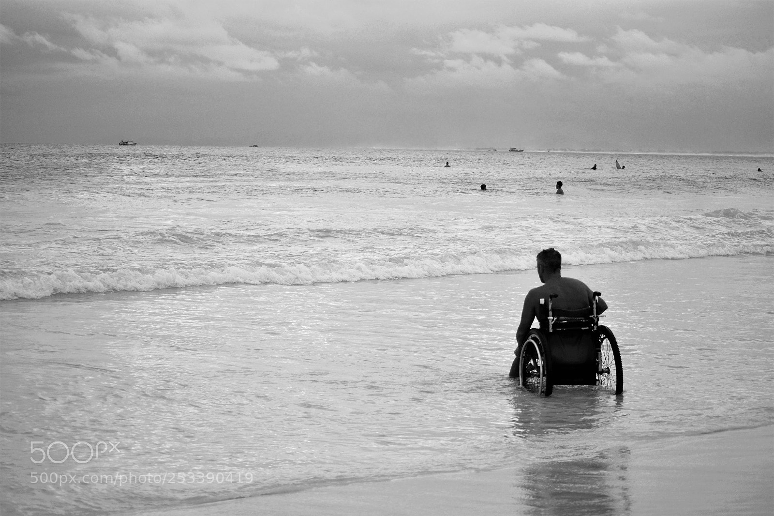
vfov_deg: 16.5
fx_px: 1773
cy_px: 258
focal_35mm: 82
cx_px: 387
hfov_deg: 24.6
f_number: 4
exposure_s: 1/640
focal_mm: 55
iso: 400
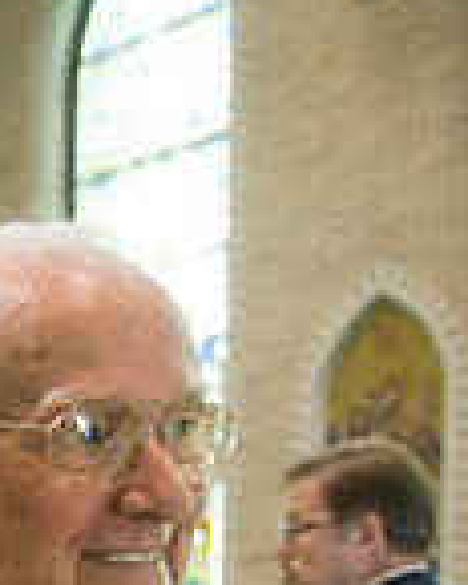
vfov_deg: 19.8
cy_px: 726
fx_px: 1558
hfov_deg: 14.1
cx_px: -488
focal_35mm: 90
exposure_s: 1/125
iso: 2000
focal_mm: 24
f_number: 2.8
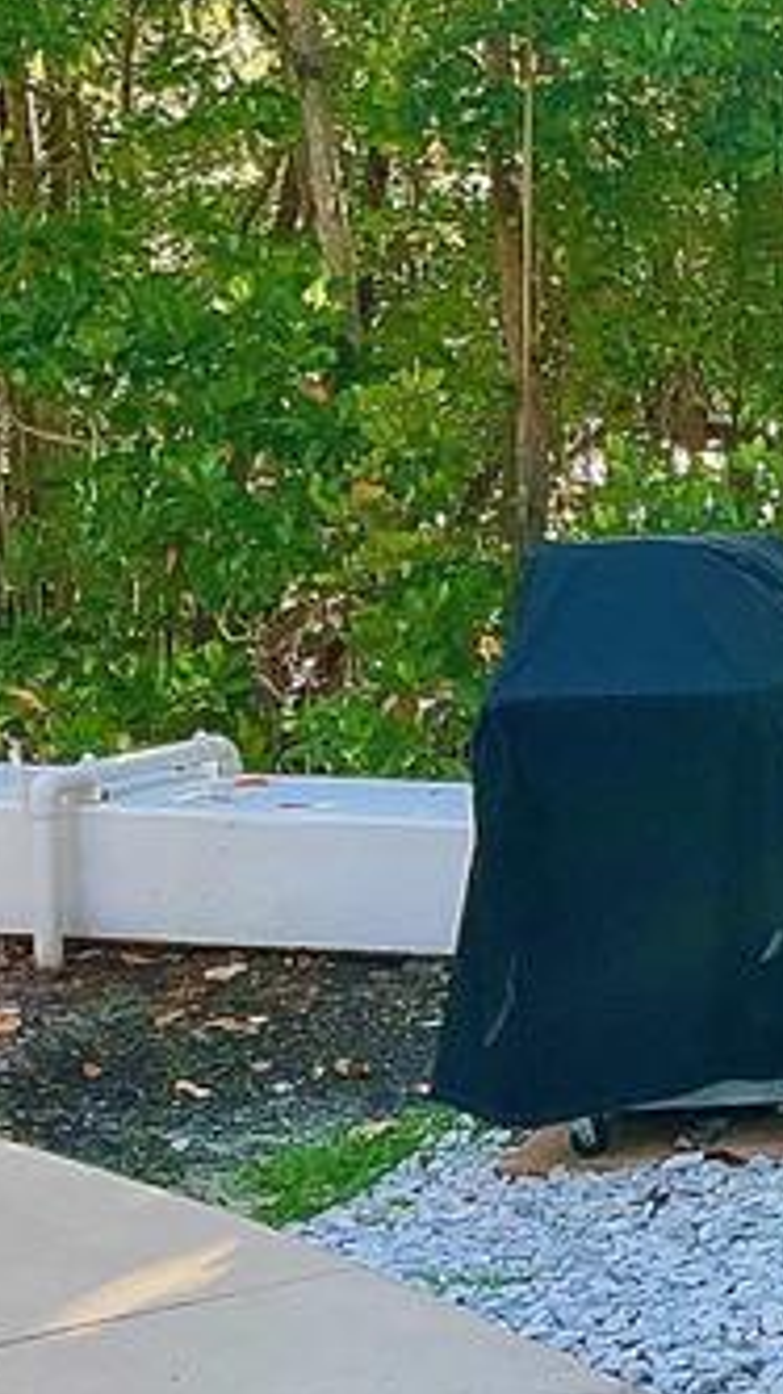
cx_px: 1752
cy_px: 678
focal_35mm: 81
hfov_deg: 12.4
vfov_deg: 26.2
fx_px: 2994
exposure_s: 1/274
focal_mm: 3
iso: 16
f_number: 1.8
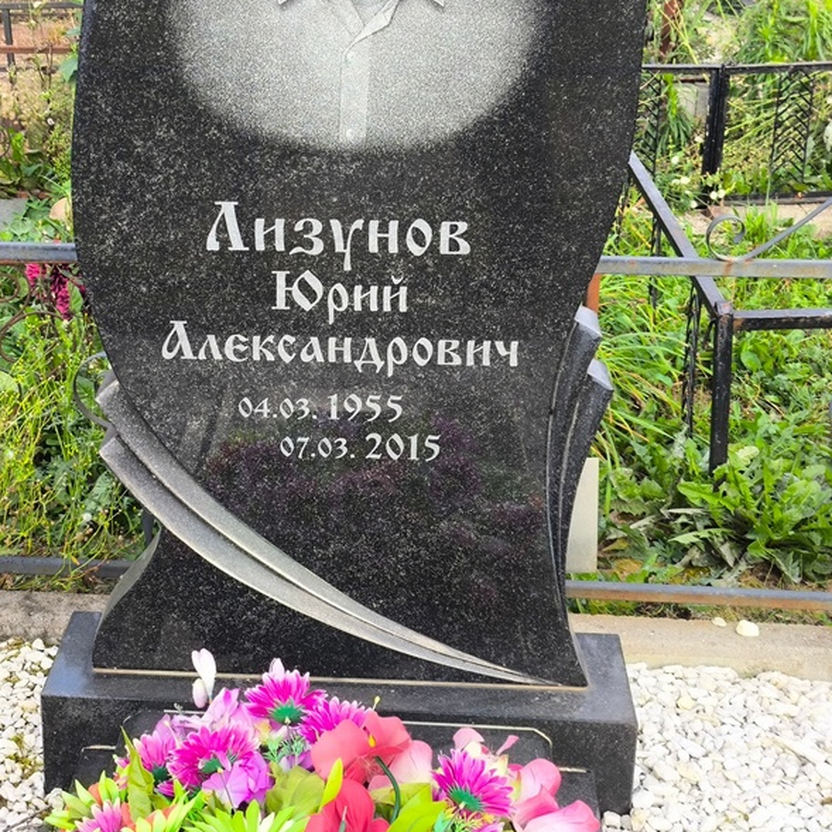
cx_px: 271
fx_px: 1632
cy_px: 411
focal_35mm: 60
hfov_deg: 28.4
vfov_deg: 28.6
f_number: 1.7
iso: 50
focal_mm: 4.71
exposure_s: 1/132
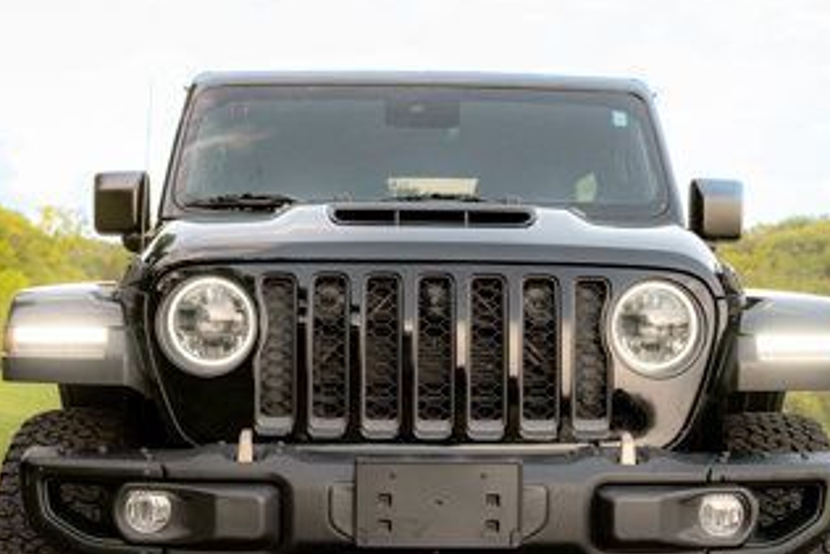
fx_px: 1776
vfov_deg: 17.6
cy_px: 416
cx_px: 439
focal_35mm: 77
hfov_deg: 26.3
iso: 800
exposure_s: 1/500
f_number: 4
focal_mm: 38
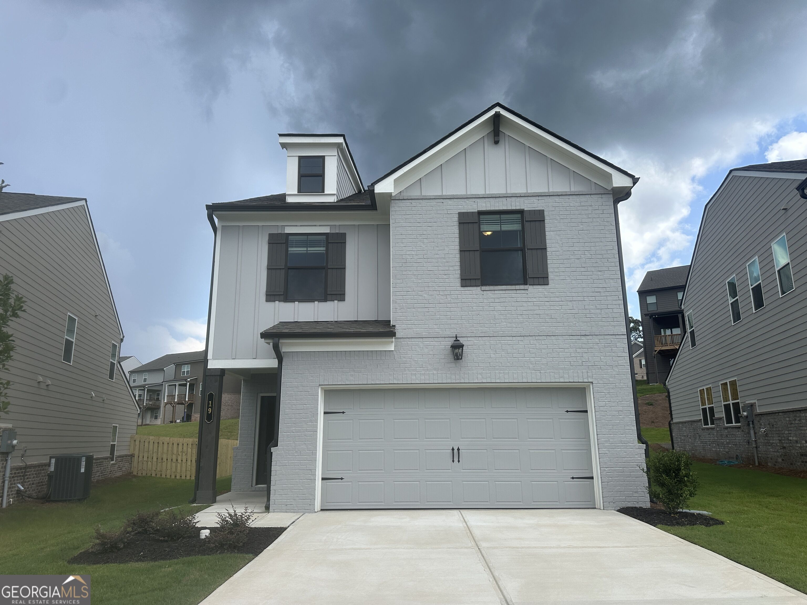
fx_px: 560
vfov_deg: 56.8
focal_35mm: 24
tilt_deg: +12.6
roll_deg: +0.9
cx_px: 404
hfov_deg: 71.6
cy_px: 302
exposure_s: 1/2410
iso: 80
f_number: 1.78
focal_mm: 6.86
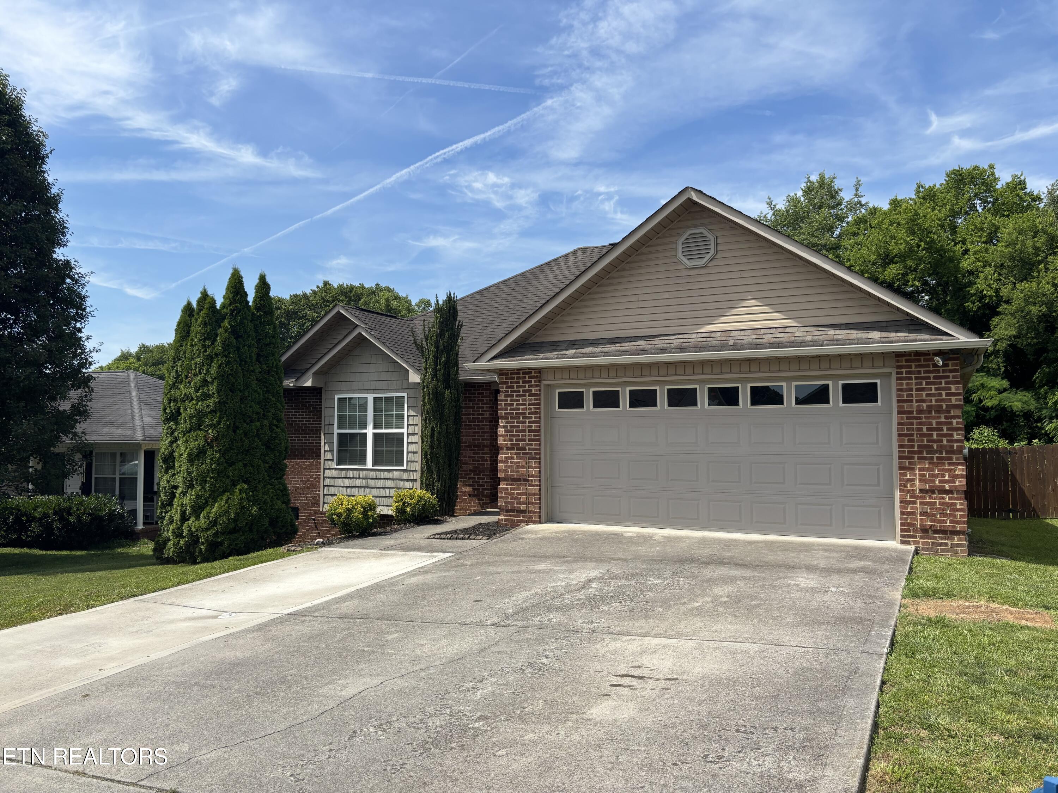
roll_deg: +0.0
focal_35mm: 26
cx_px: 529
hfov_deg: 67.3
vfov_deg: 53.1
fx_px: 795
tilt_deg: +3.9
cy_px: 396
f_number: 1.6
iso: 50
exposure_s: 1/3788
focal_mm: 5.96
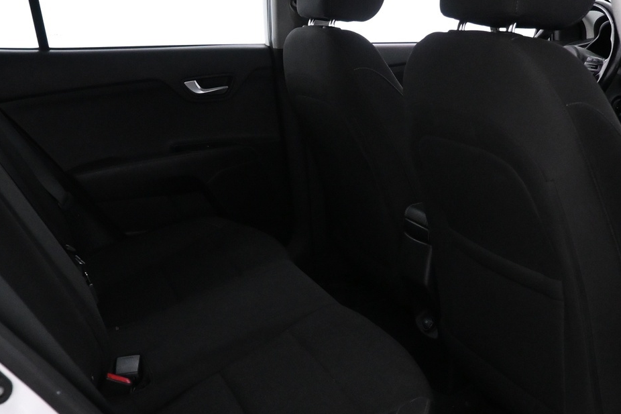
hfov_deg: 46.4
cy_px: 219
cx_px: 315
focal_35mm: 42
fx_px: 724
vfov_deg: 31.9
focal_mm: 16
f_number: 4
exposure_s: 1/60
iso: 4000
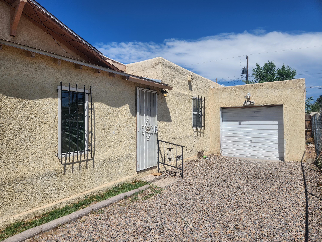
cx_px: 161
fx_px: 214
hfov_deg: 73.9
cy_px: 121
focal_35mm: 23
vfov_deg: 58.9
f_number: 1.8
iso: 20
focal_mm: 5.4
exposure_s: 1/2737
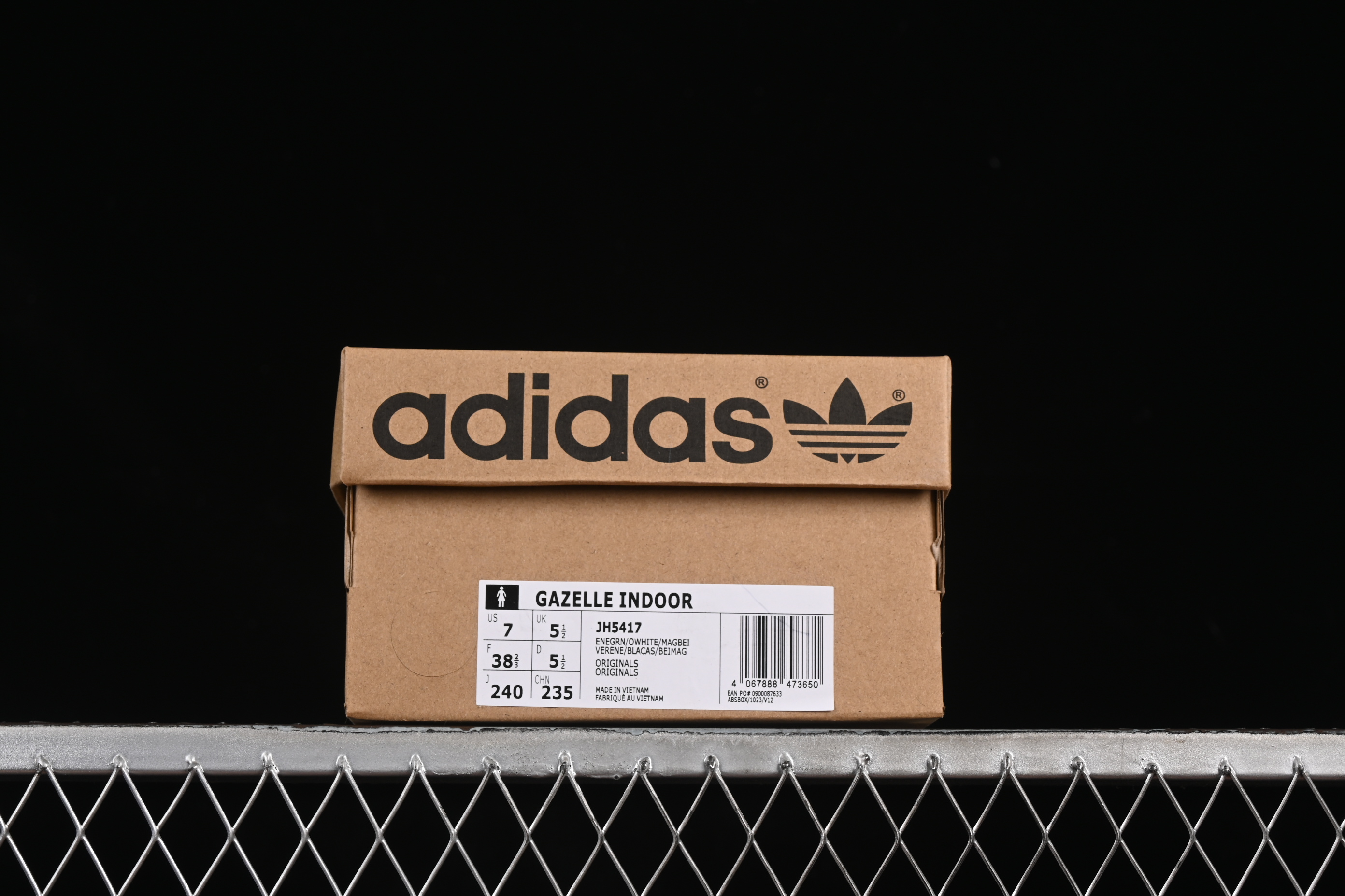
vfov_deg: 18.2
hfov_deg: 27.0
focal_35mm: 75
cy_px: 448
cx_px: 672
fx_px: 2802
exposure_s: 1/80
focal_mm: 50
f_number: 8
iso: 160
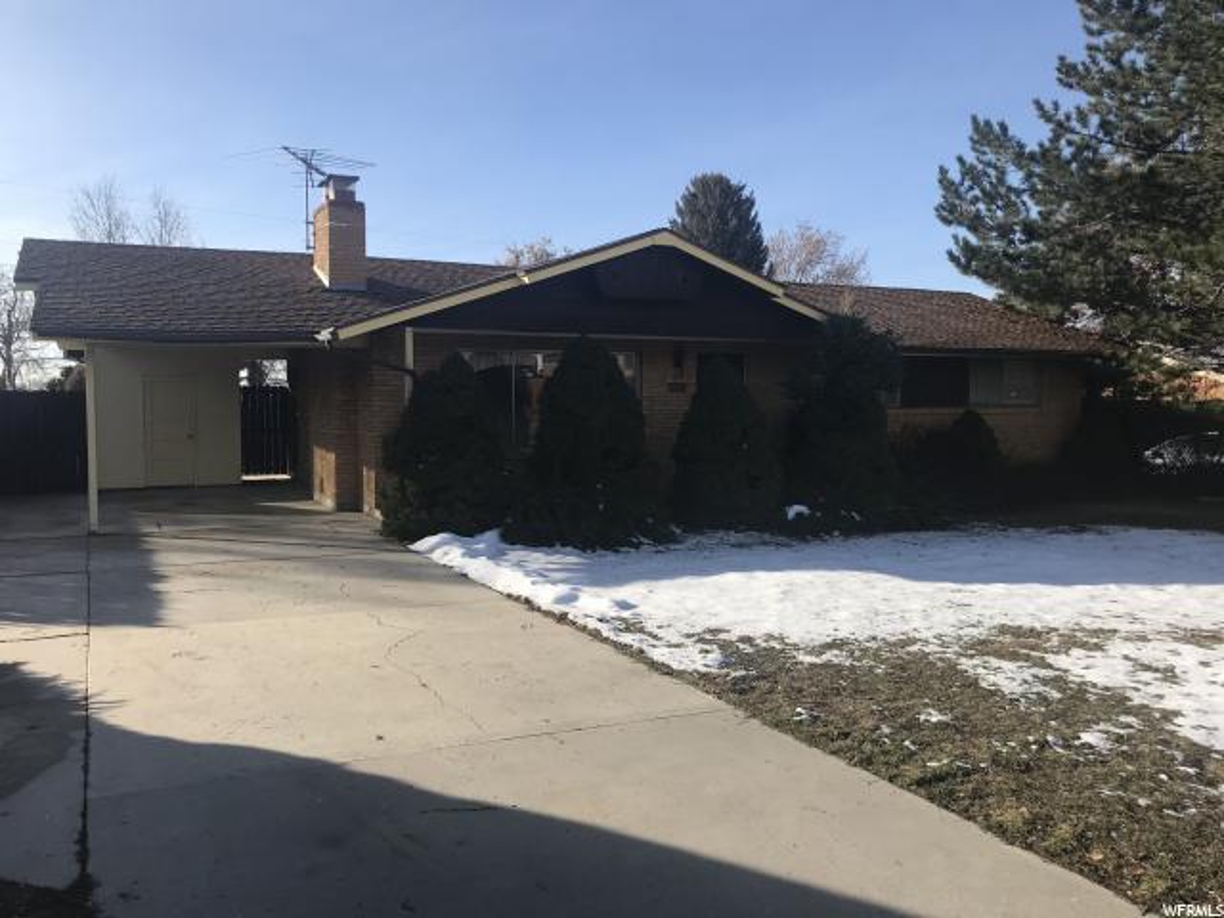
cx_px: 612
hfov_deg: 63.4
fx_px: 990
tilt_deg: -2.8
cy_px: 459
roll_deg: -1.0
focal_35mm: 28
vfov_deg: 49.7
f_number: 1.8
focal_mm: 3.99
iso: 20
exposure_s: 1/2083
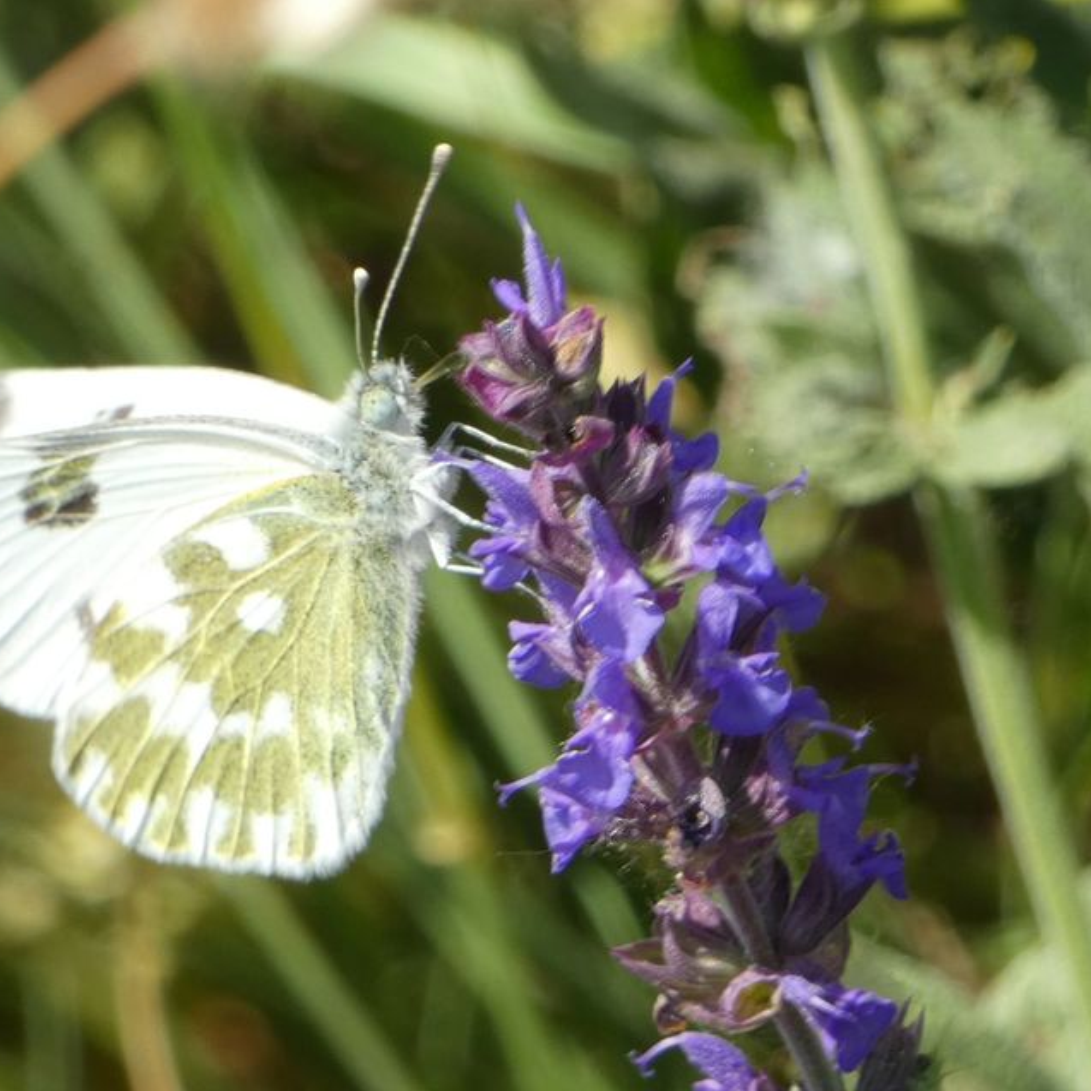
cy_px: 545
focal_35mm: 555
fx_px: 19790
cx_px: 374
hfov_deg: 3.2
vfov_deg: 3.2
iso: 80
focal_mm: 84
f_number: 5.6
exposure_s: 1/100
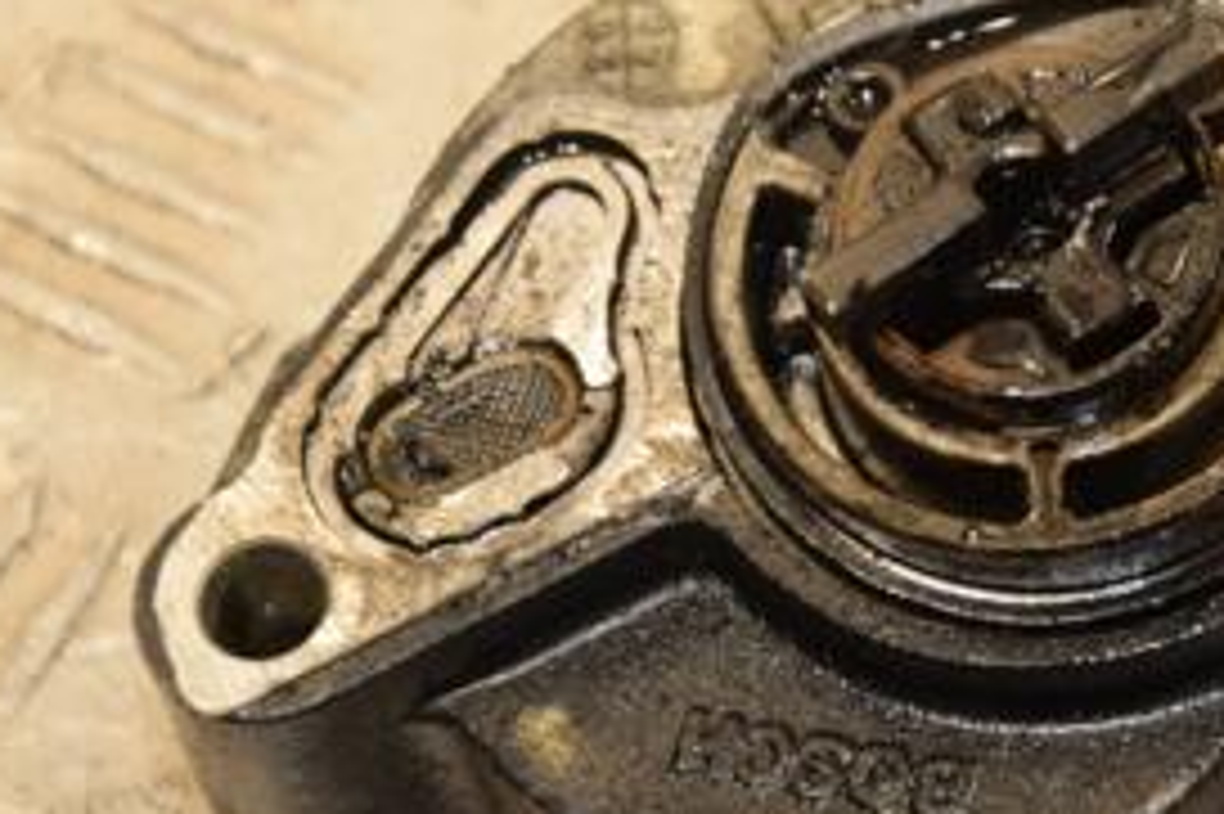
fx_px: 7883
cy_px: 387
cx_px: 1004
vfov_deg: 5.9
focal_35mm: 232
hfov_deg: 8.9
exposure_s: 1/125
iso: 800
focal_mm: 70
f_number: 5.3
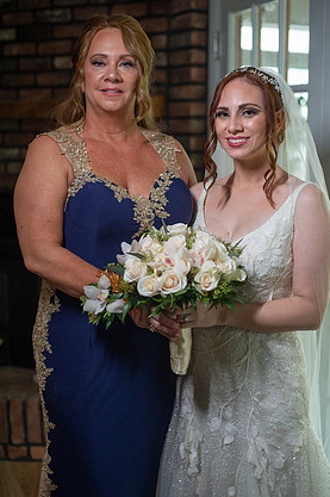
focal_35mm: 54
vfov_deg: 36.9
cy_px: 251
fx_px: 744
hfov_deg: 25.0
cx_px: 175
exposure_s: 1/400
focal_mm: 50
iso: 1000
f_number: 2.5
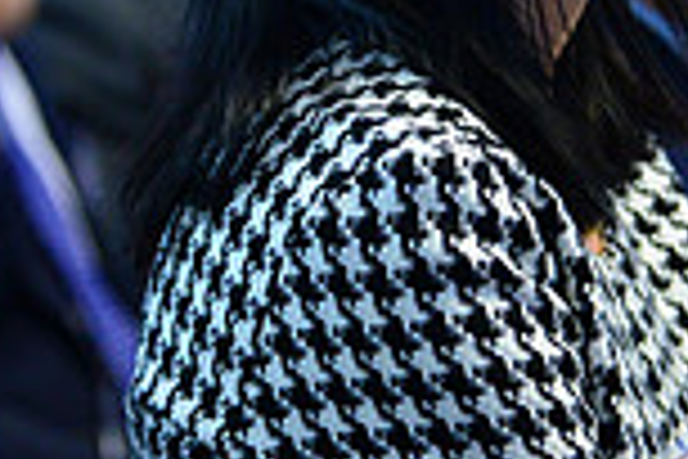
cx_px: 337
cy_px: 110
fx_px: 5924
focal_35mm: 310
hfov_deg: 6.6
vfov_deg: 4.4
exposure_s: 1/125
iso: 4000
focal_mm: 82
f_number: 2.8
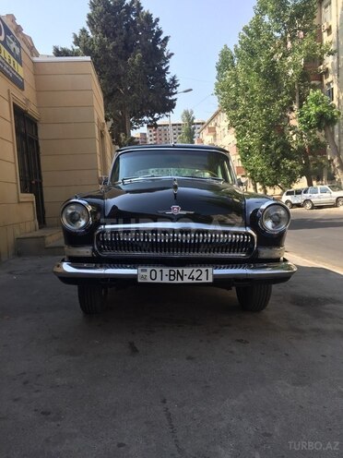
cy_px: 229
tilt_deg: -4.1
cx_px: 172
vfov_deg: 61.7
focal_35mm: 29
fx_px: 383
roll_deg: +2.9
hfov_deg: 48.2
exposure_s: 1/791
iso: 32
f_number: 2.2
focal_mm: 4.15
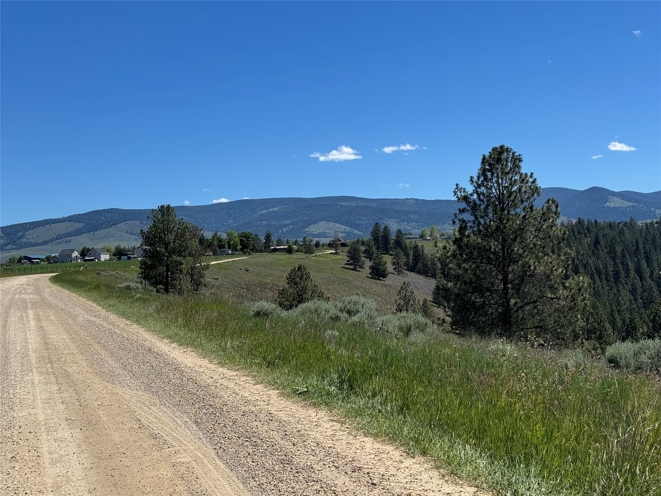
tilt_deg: +0.7
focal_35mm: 48
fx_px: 917
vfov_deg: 30.3
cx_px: 330
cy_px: 248
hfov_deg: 39.7
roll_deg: +2.5
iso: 64
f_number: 1.78
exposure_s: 1/6410
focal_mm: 6.76
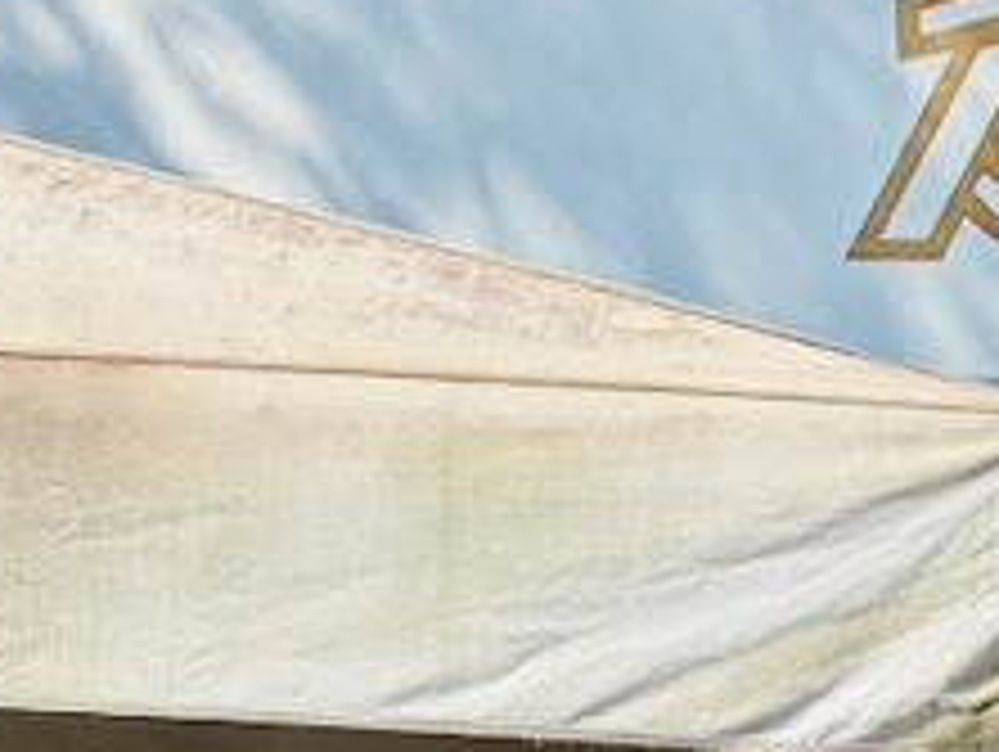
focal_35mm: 120
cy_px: 808
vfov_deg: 12.2
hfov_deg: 15.0
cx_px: 1588
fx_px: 3467
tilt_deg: +6.8
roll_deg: +3.0
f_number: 1.6
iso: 50
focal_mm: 5.96
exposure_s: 1/1848
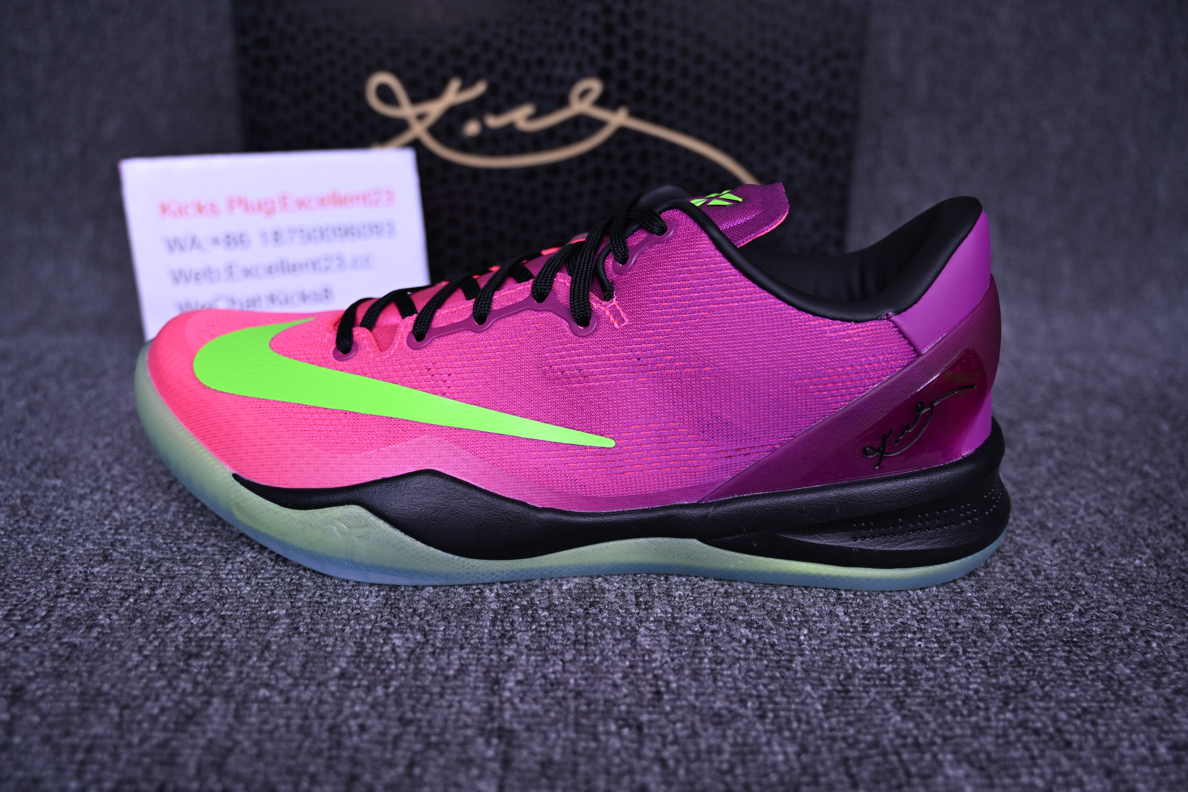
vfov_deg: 43.0
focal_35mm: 30
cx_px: 594
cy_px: 396
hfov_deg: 61.1
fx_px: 1006
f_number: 4.5
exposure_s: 1/80
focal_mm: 30.5
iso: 100
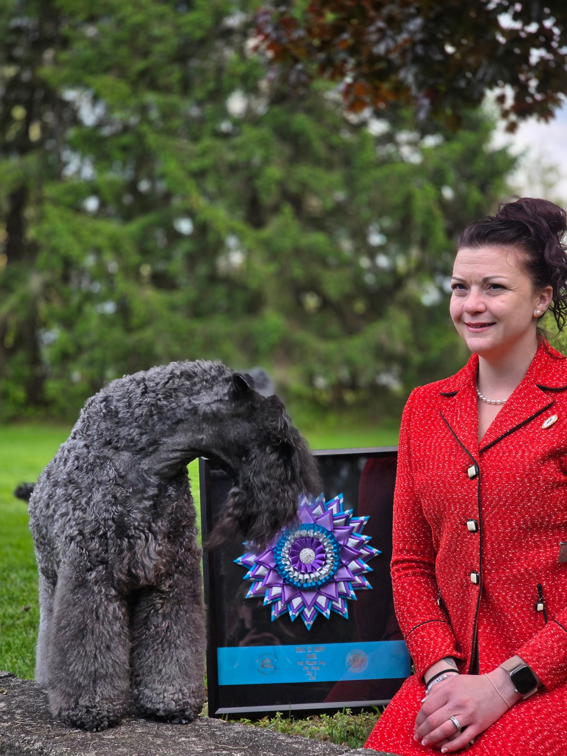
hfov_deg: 21.3
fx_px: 1507
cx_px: 284
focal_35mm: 69
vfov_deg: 28.2
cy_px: 378
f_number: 2.4
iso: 80
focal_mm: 7.9
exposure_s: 1/287
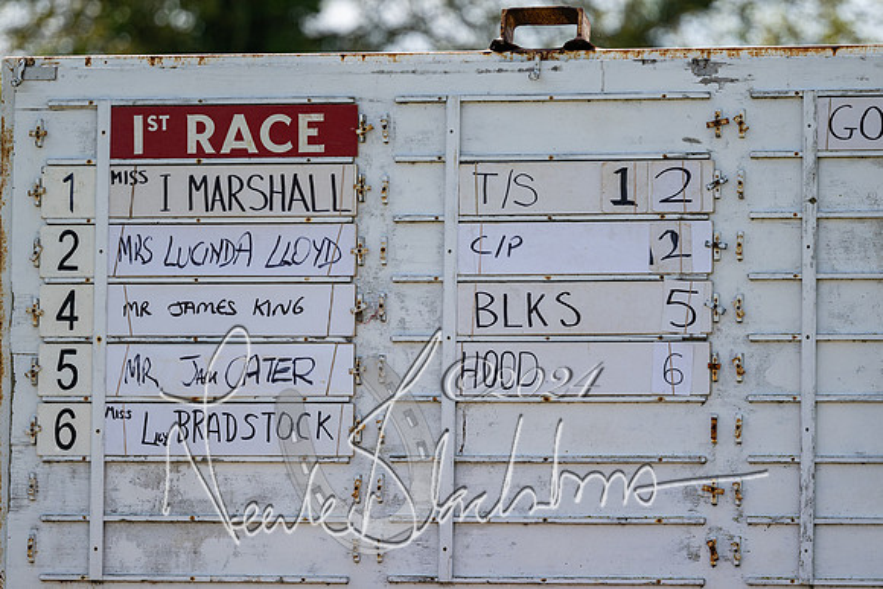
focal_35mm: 225
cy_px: 294
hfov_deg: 9.1
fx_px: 5523
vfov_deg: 6.1
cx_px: 442
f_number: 2.8
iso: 200
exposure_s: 1/5000
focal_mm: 150
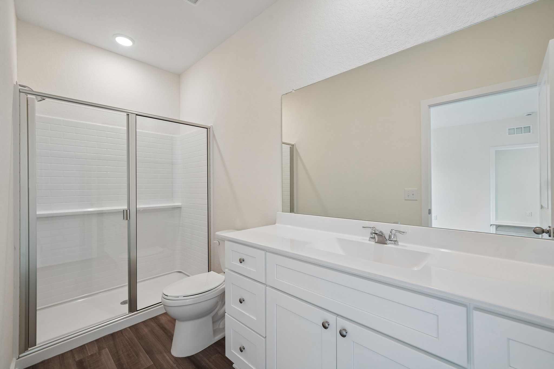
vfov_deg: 77.3
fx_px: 231
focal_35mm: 15
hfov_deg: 100.4
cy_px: 184
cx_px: 277
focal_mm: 15
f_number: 8
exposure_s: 1/50
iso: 800
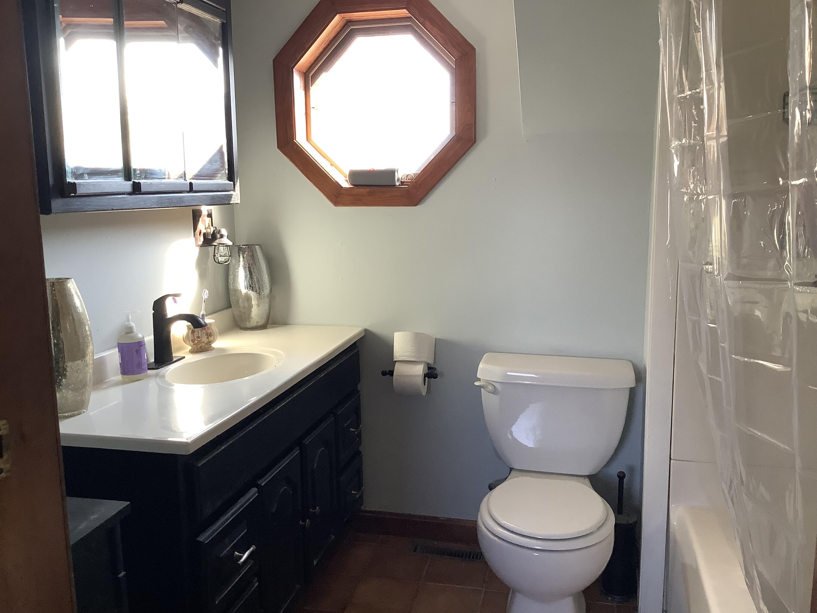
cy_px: 306
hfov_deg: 58.4
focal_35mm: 31
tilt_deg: -9.3
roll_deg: +0.2
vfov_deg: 45.4
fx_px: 732
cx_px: 408
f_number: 2.4
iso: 125
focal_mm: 3.3
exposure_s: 1/60
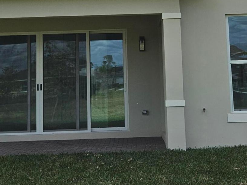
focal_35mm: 81
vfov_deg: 17.8
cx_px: 150
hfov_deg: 24.1
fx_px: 578
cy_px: 5
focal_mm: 5.4
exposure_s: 1/3512
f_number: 1.8
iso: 25
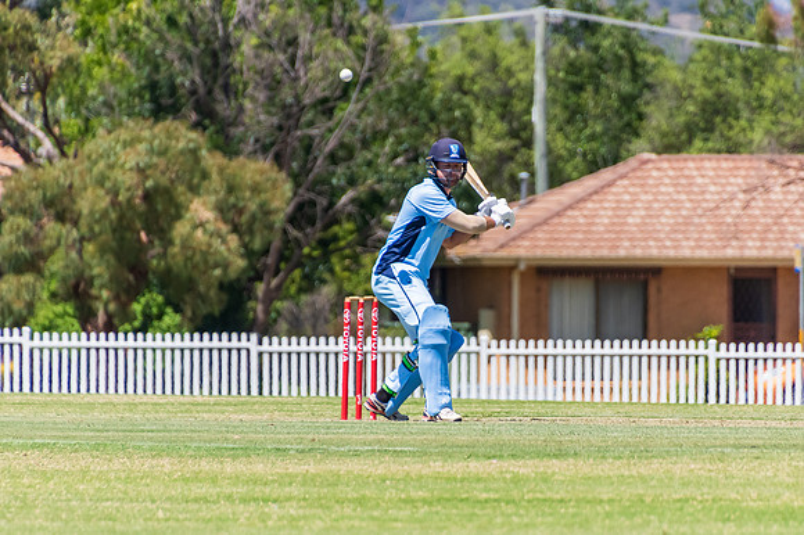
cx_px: 471
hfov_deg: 2.9
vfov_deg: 1.9
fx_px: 15926
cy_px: 270
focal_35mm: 714
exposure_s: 1/2500
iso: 400
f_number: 6.3
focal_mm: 400
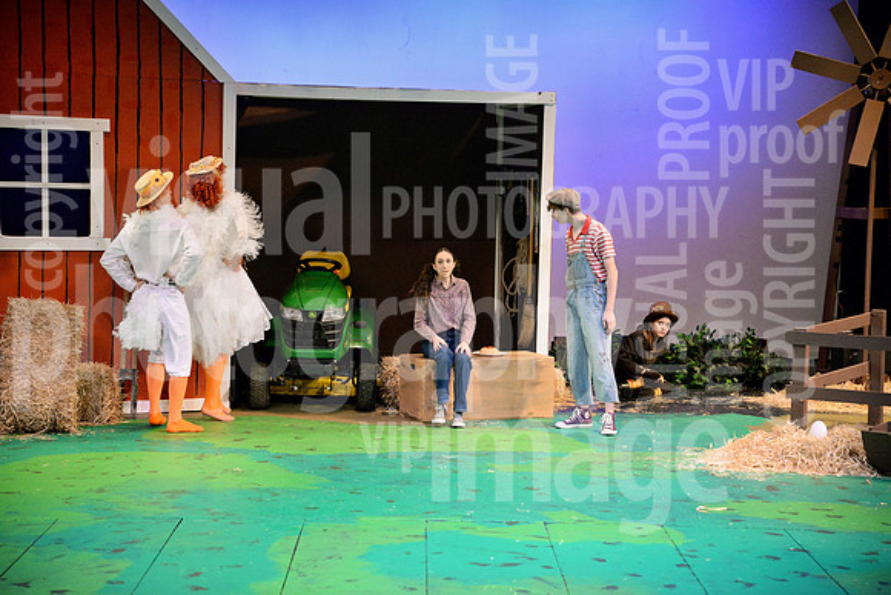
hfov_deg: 23.9
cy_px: 298
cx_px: 446
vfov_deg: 16.1
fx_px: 2104
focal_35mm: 85
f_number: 4.5
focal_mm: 85
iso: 6400
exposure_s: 1/250
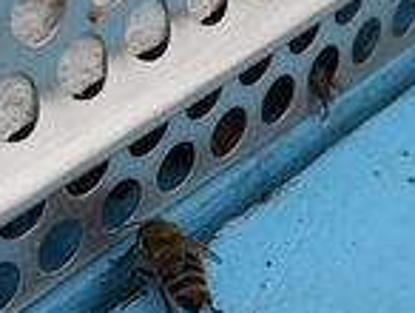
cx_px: 216
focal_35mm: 98
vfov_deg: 14.8
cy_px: 343
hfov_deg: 20.0
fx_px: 1177
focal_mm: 6.72
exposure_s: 1/250
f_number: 3.1
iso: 125
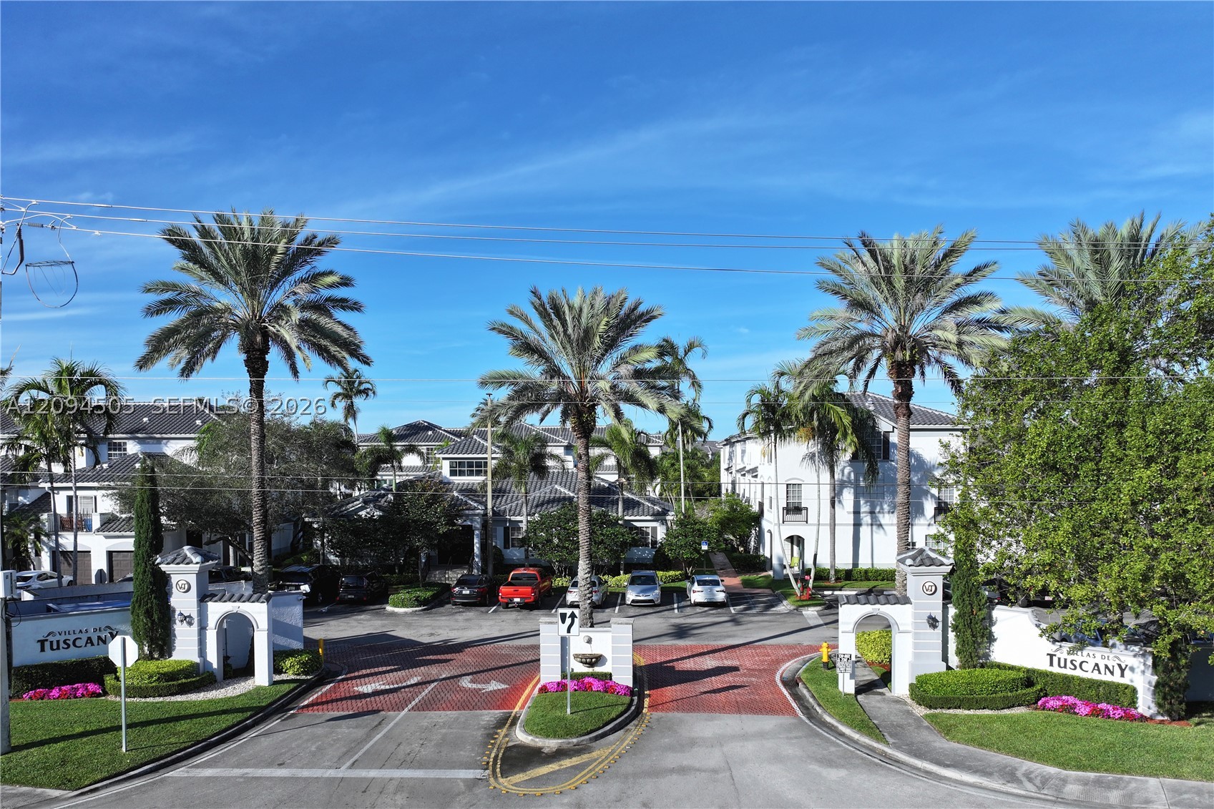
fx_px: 506
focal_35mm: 15
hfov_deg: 100.4
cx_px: 607
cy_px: 404
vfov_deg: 77.3
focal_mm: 10
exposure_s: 1/125
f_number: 5.6
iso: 800
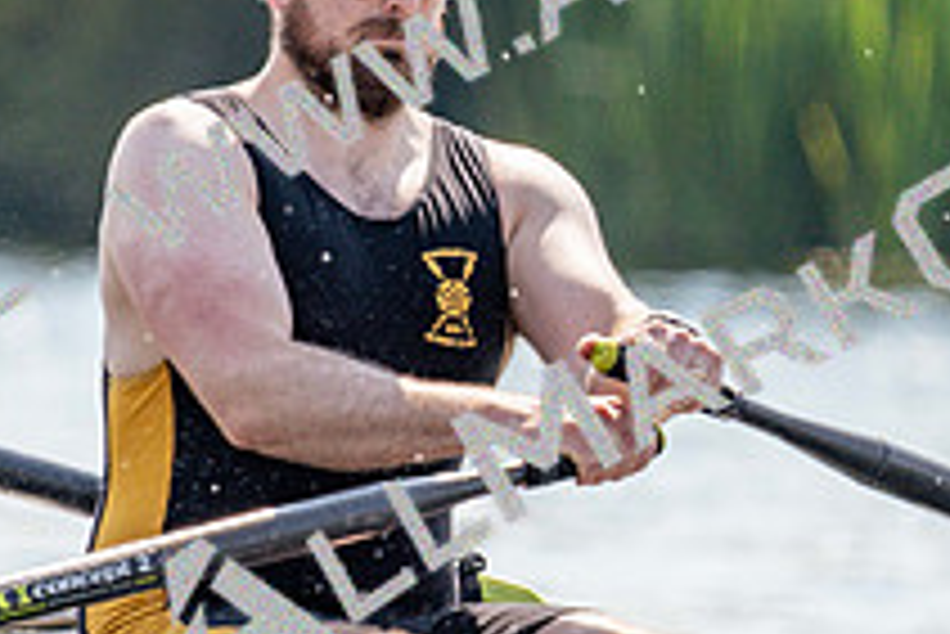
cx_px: -221
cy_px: 326
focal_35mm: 1332
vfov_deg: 1.0
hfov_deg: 1.5
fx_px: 35173
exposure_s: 1/1600
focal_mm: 485
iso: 320
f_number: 6.3
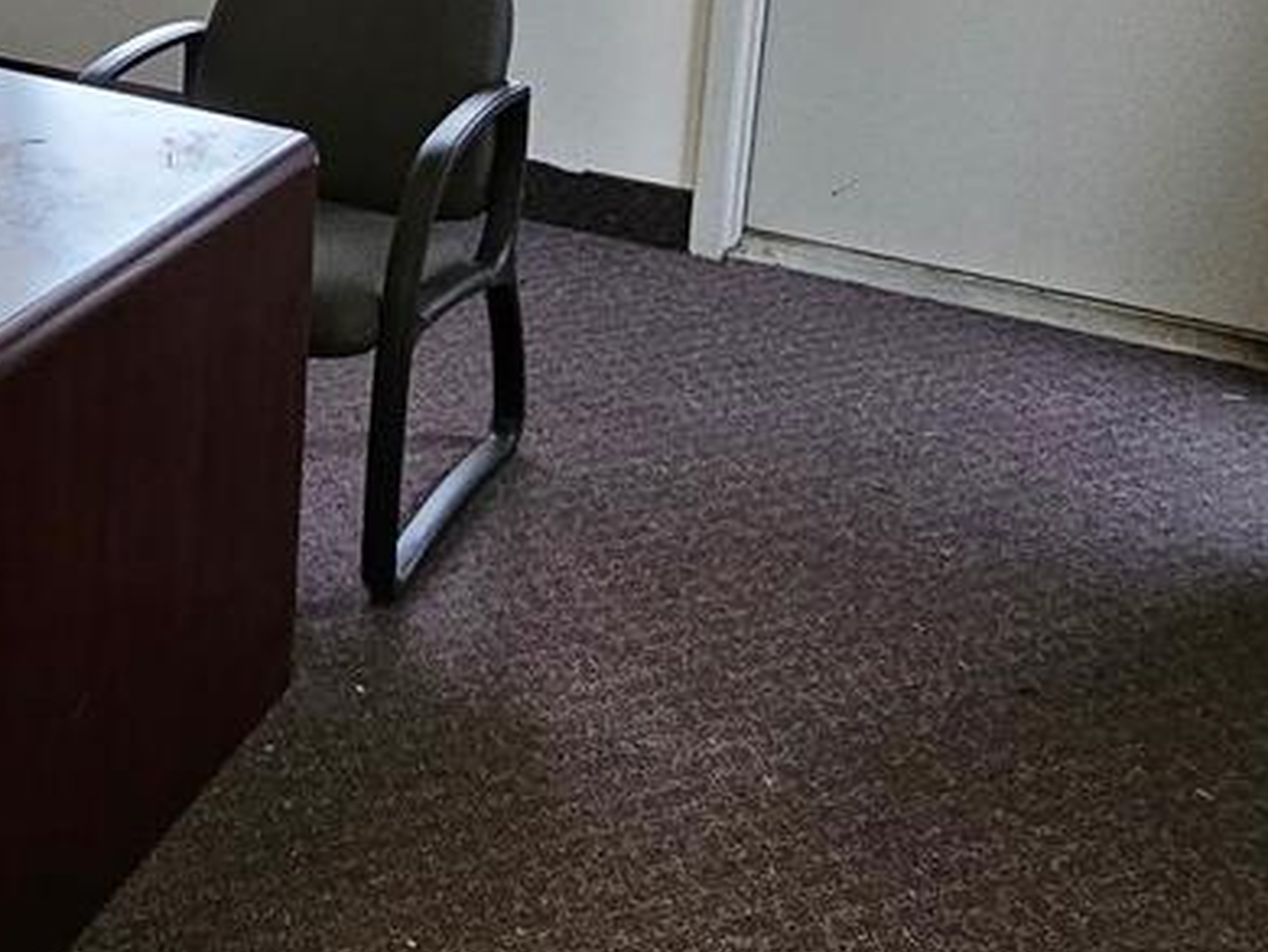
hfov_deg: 33.6
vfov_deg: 27.8
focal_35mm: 48
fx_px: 1759
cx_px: -182
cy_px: -75
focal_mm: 2.2
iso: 400
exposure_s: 1/40
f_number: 2.2
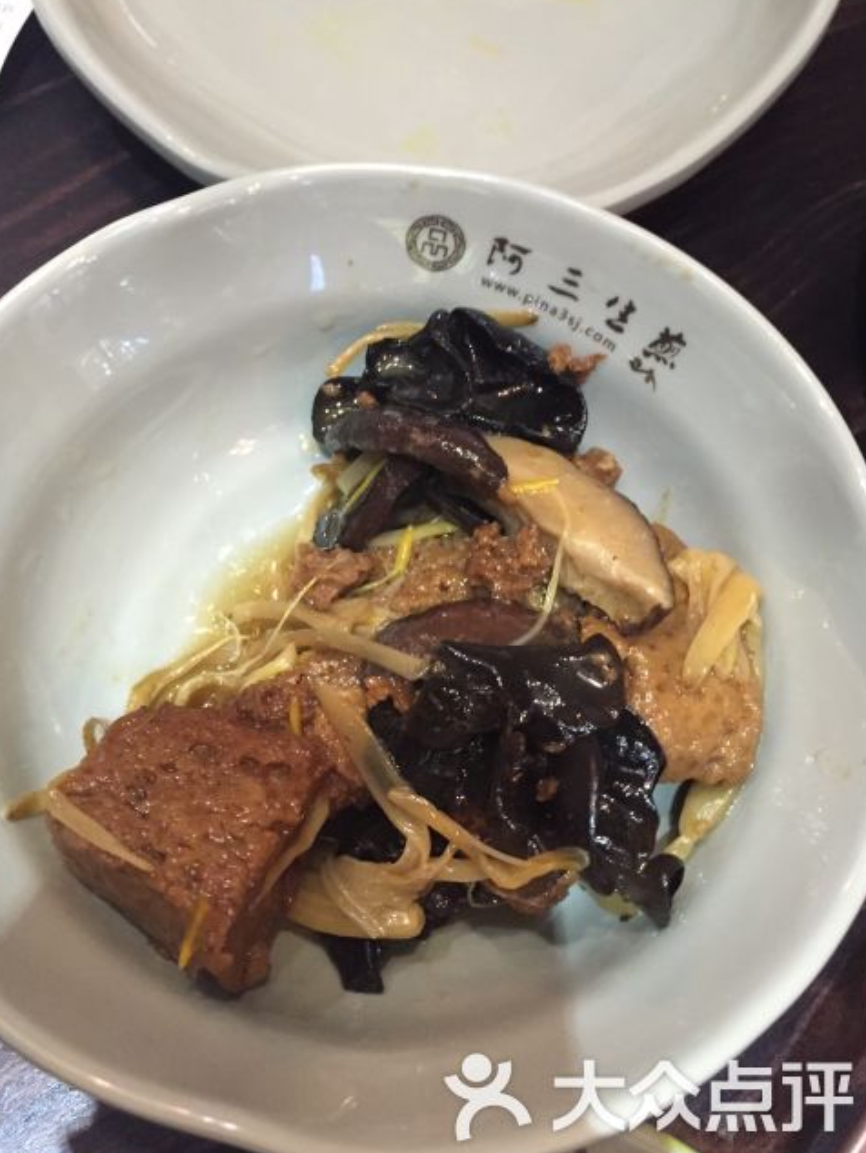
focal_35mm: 32
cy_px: 555
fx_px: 1067
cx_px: 423
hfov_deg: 44.2
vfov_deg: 56.8
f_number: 2.2
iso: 320
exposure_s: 1/15
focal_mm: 4.15
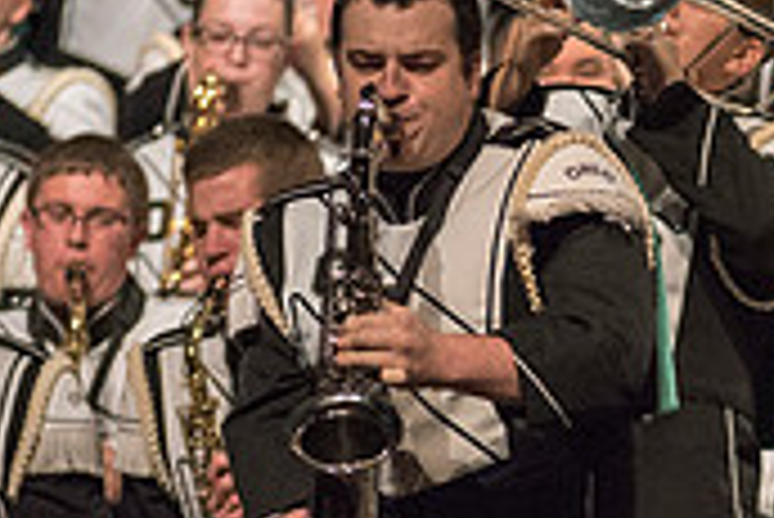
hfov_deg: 2.0
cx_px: 1282
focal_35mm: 1012
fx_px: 21776
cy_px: 457
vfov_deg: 1.4
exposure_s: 1/500
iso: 4000
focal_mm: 300
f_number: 2.8
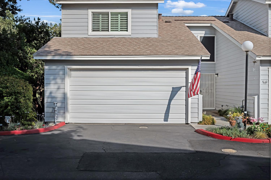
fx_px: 226
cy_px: 90
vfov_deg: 43.6
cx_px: 136
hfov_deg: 61.9
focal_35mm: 30
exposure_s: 1/1600
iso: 250
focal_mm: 30
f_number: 8
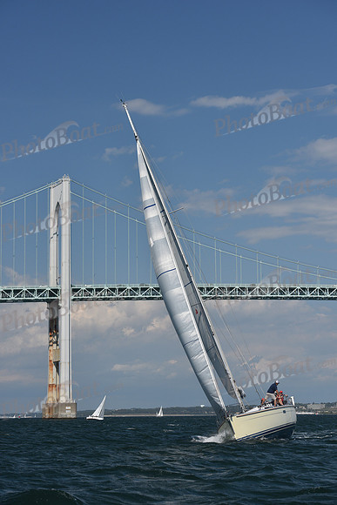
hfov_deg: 15.9
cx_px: 168
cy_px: 252
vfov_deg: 23.6
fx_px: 1207
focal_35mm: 86
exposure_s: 1/1000
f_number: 6.3
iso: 250
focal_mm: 86
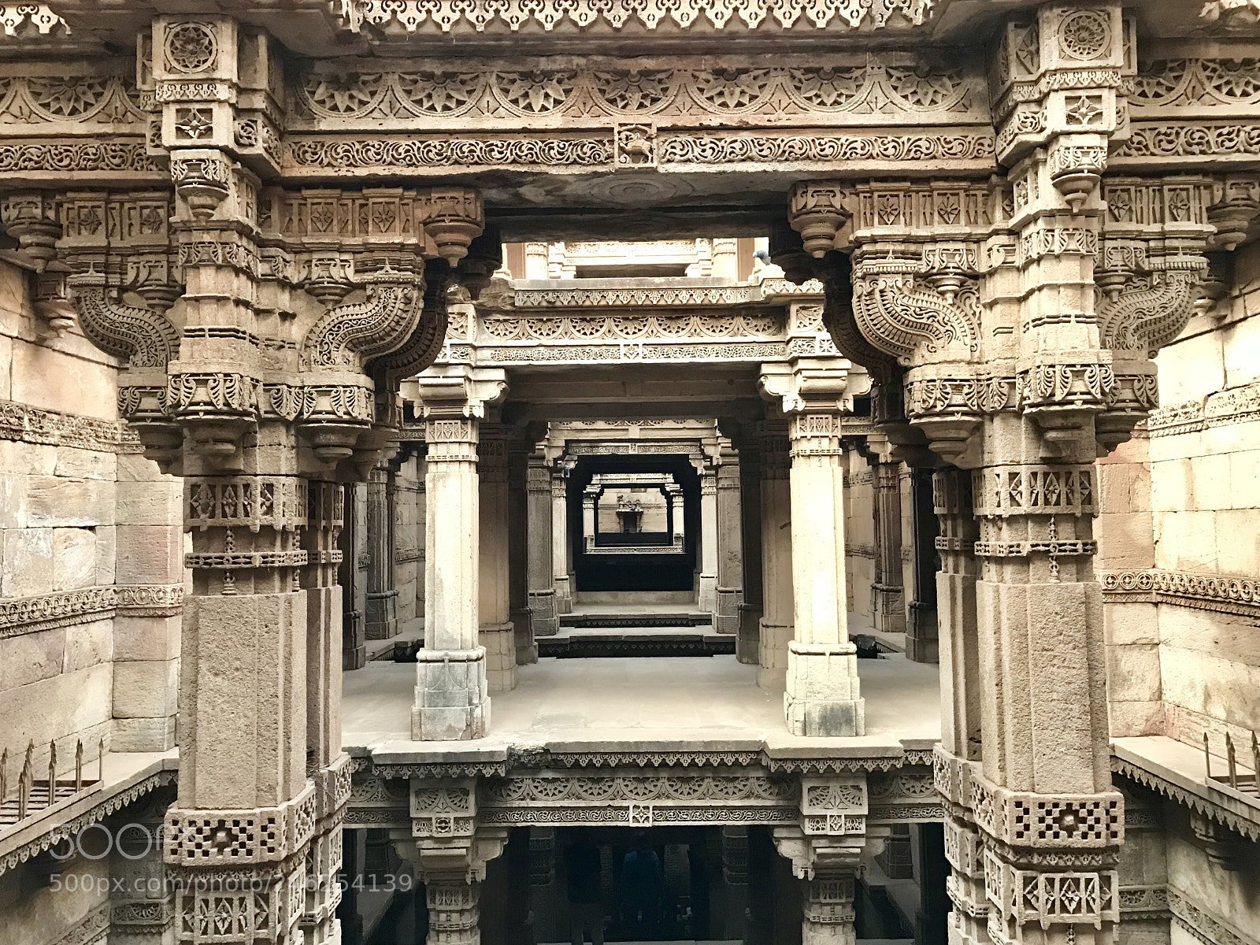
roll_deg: -0.3
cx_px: 630
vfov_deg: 49.7
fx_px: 1019
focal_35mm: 28
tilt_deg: +2.8
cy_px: 472
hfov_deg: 63.4
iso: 64
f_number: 1.8
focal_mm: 3.99
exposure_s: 1/17
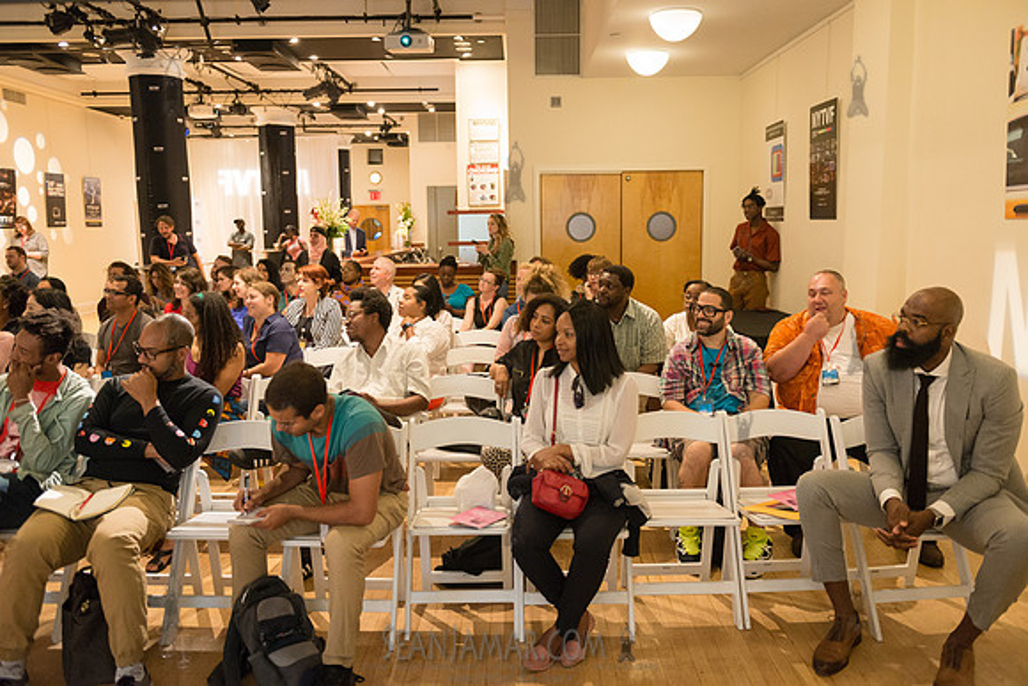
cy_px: 343
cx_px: 514
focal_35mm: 29
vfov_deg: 45.0
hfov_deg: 63.6
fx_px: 828
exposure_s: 1/200
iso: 4000
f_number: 2.8
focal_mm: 29
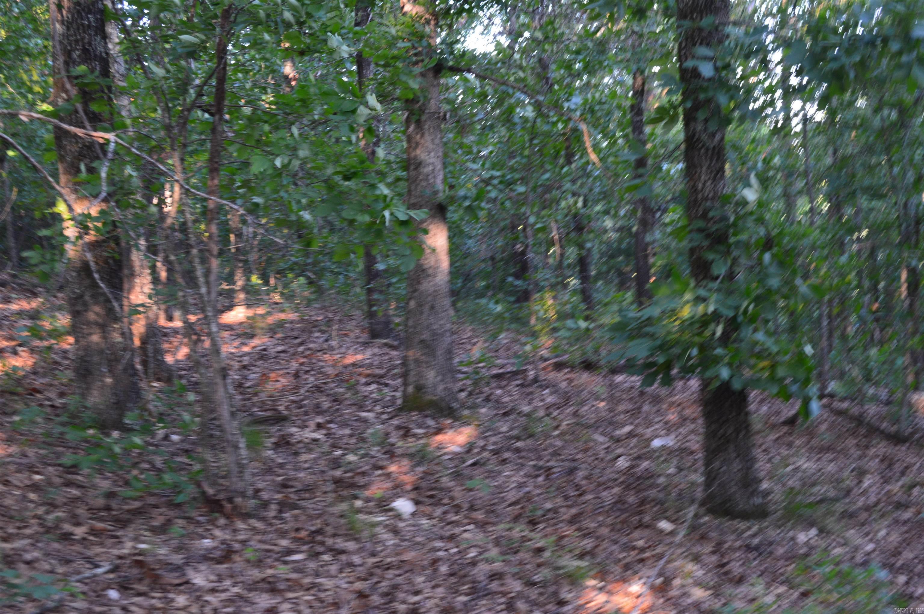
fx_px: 1308
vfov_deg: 26.4
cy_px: 307
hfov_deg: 38.9
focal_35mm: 51
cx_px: 462
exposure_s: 1/15
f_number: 6.3
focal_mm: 34
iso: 500
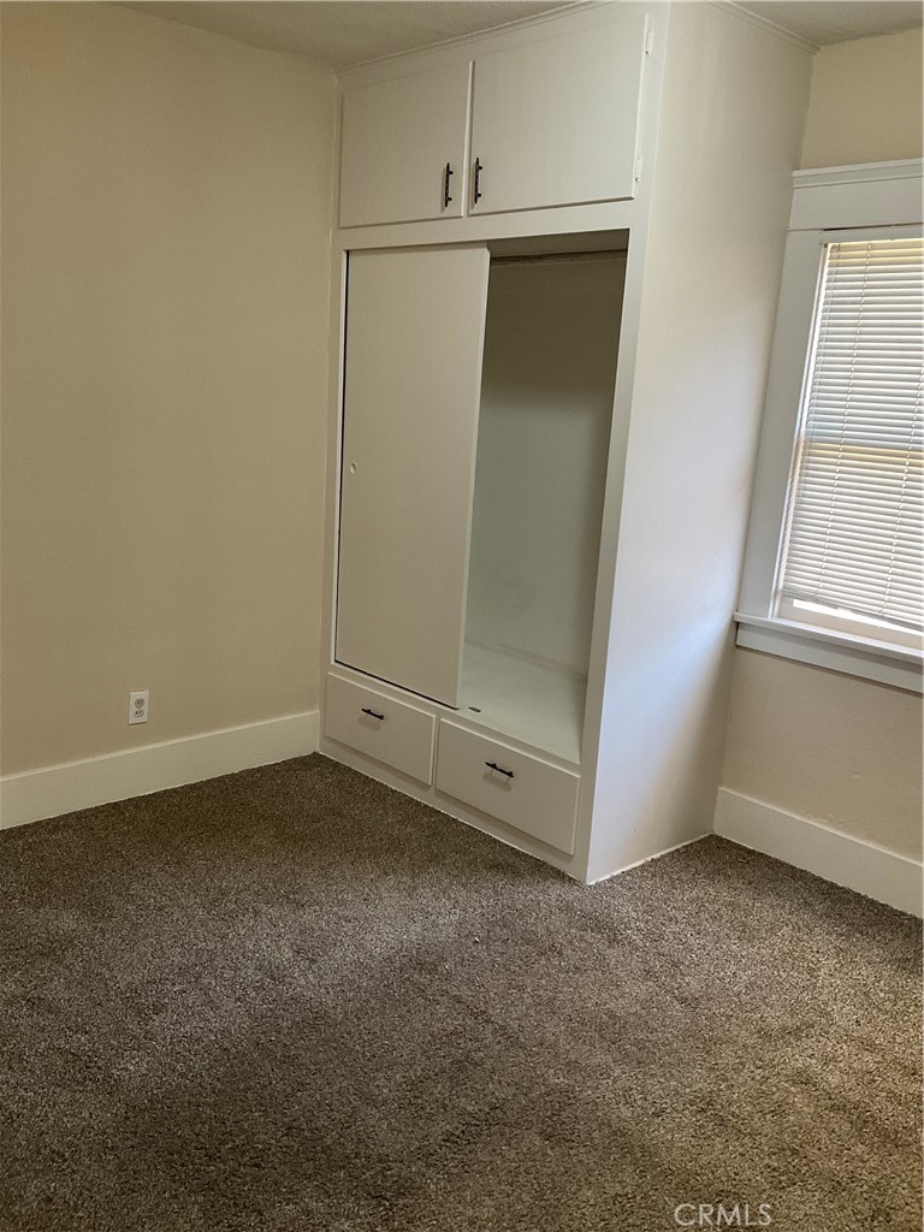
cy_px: 616
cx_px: 462
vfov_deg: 61.7
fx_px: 1032
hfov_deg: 48.2
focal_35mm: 29
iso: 125
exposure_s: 1/60
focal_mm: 3
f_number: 1.8
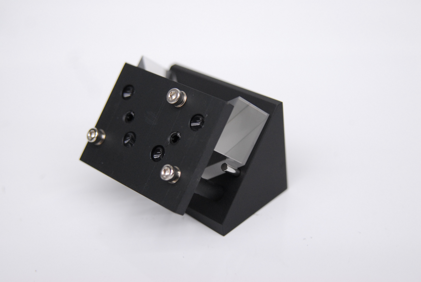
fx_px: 843
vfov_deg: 19.0
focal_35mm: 72
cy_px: 141
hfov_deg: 28.0
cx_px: 210
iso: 800
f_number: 3.5
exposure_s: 1/160
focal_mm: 48
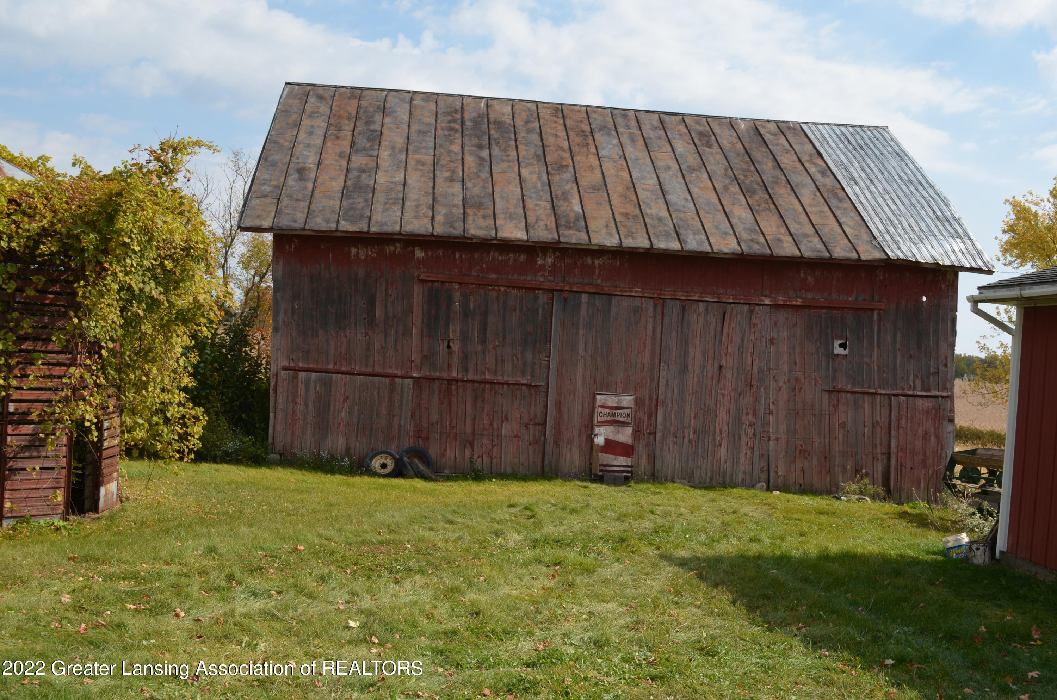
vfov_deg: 34.1
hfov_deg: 49.6
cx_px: 528
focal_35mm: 39
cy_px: 350
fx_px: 1143
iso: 100
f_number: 8
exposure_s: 1/200
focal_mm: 26
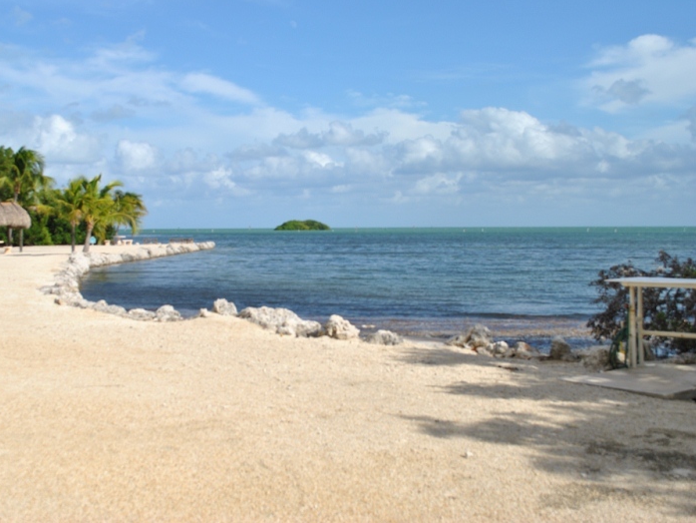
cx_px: 307
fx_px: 865
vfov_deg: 33.6
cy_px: 257
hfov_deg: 43.8
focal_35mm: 43
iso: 100
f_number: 9
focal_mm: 26
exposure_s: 1/320
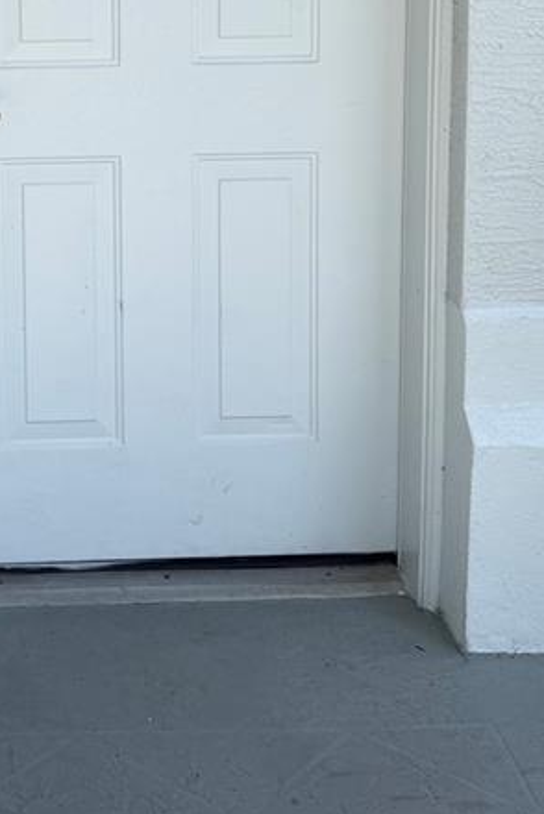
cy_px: -22
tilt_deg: -7.8
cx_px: -15
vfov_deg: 27.7
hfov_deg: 19.4
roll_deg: +0.8
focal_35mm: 68
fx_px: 1539
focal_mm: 6.76
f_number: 1.78
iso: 80
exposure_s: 1/2525
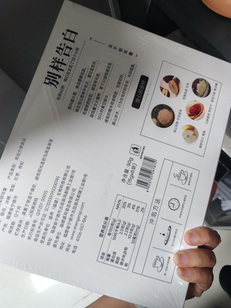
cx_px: 116
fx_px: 240
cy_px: 154
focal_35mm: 27
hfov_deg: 51.4
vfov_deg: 65.3
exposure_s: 1/100
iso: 500
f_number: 1.95
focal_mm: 5.52
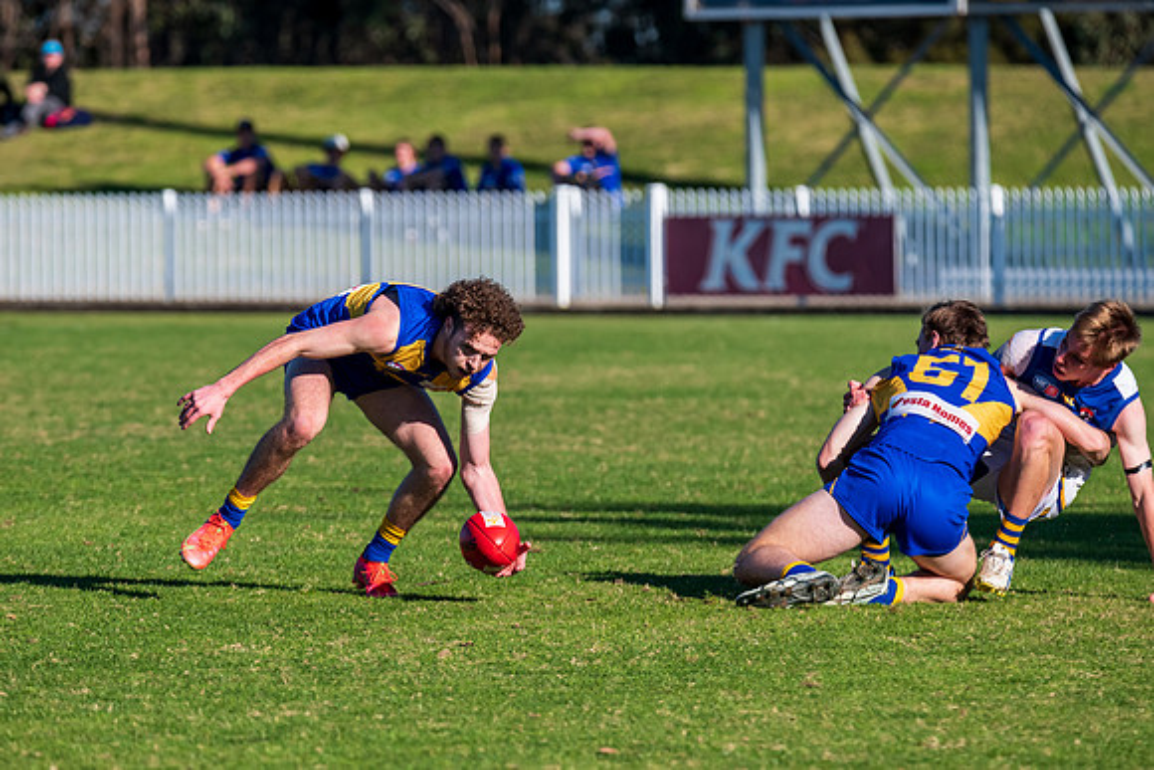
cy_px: 388
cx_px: 528
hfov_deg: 4.9
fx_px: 13350
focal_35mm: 416
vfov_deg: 3.3
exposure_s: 1/2000
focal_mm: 380
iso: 800
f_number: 10
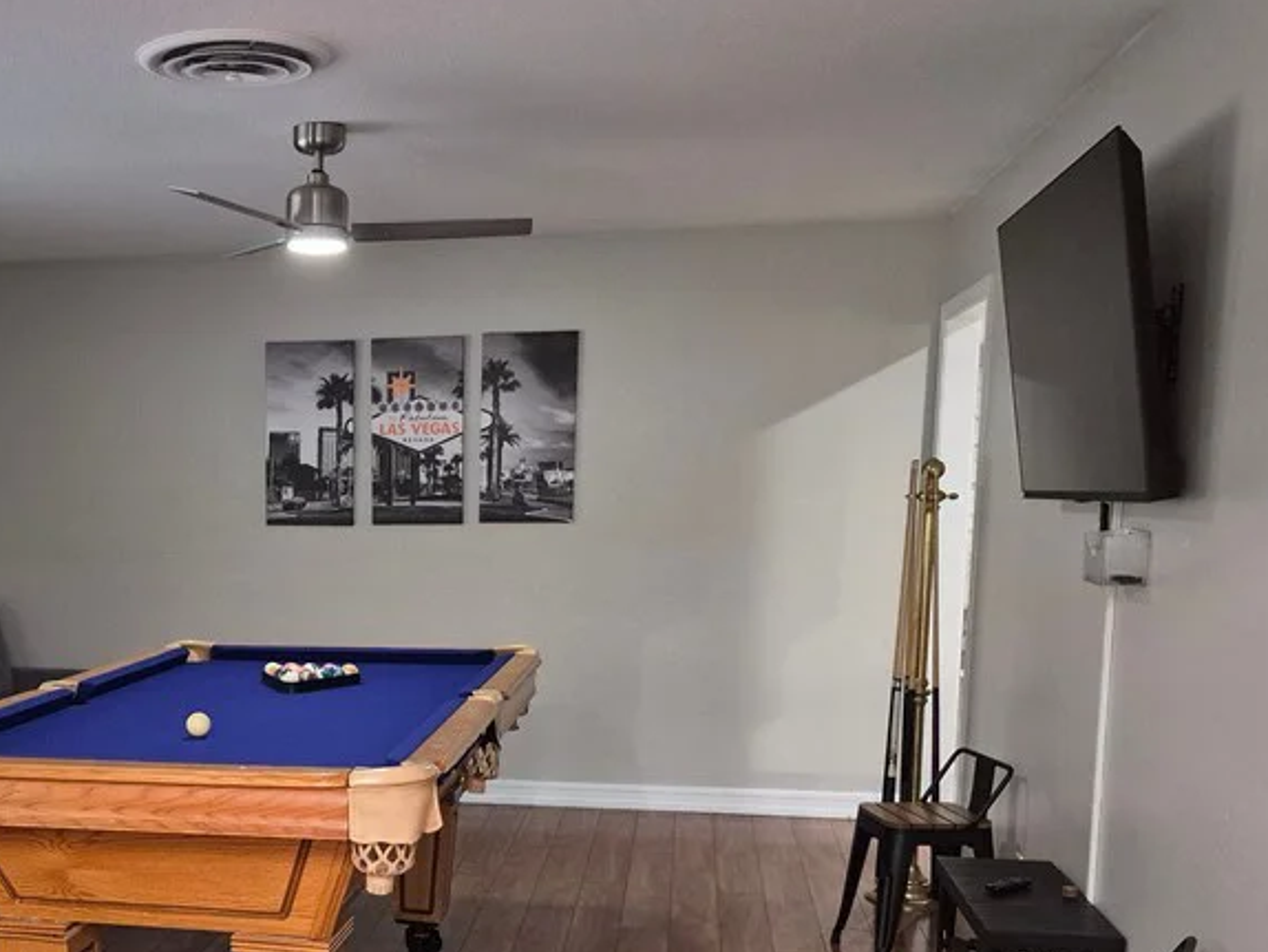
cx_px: 303
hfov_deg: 44.1
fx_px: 1502
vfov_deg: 34.4
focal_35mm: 41
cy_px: 718
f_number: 1.8
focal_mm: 5.4
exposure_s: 1/120
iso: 1000
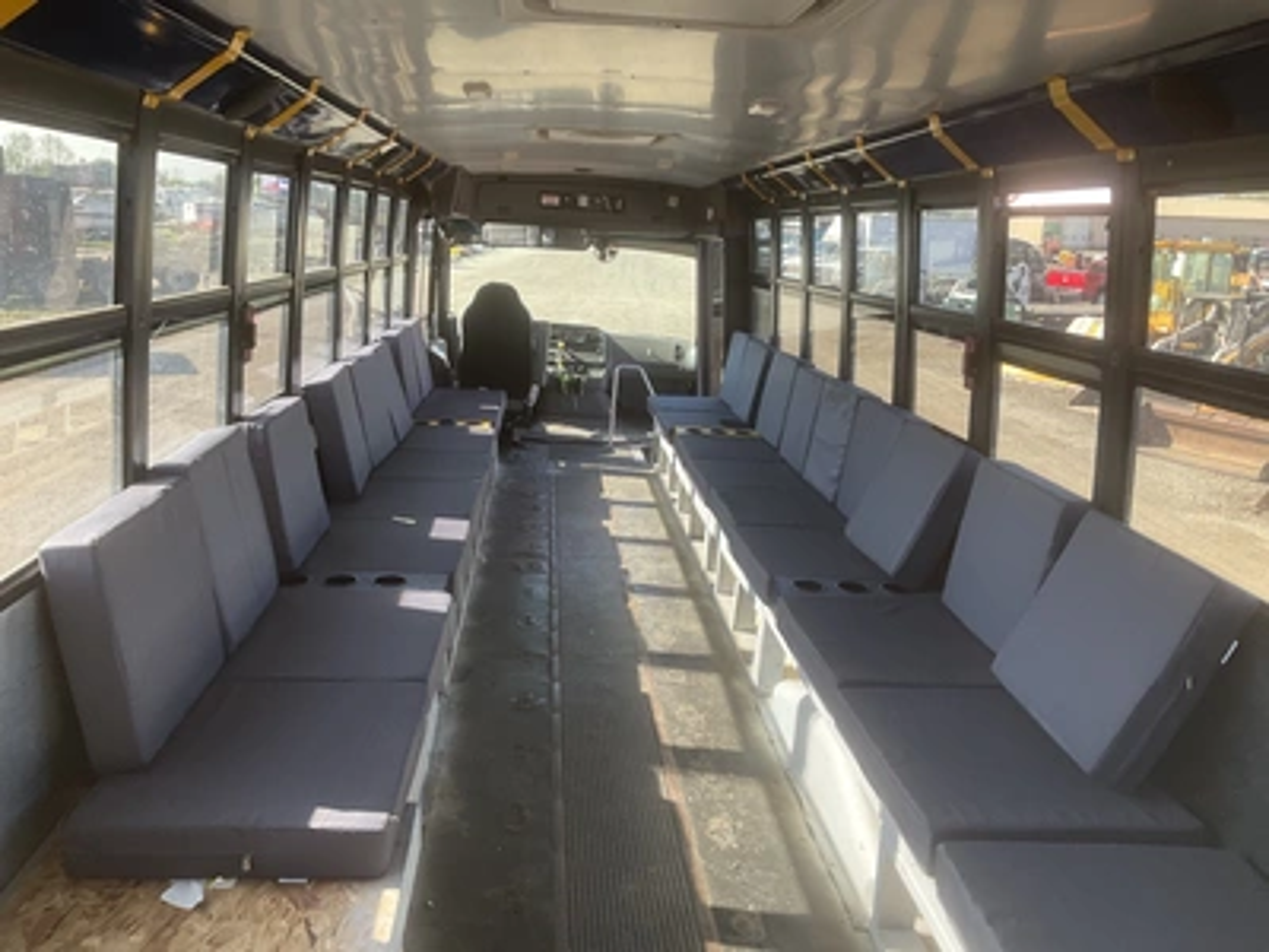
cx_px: 634
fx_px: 1063
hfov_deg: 61.7
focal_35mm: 29
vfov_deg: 48.2
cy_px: 476
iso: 50
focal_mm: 3
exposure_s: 1/122
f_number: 1.8
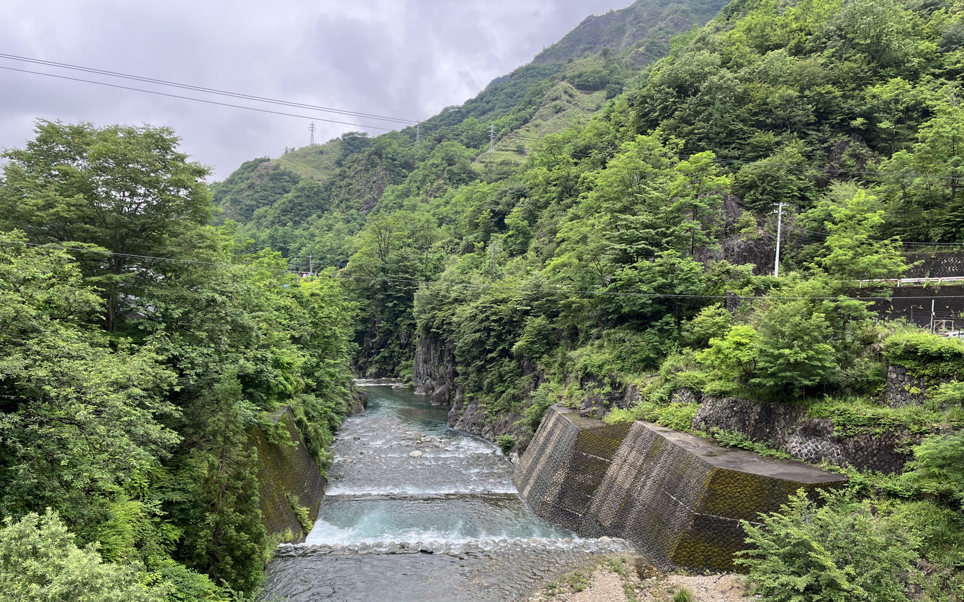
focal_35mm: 28
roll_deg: -1.9
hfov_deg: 66.5
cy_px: 319
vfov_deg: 44.5
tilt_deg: -3.0
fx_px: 736
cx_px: 480
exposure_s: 1/246
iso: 40
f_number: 1.6
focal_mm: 5.1
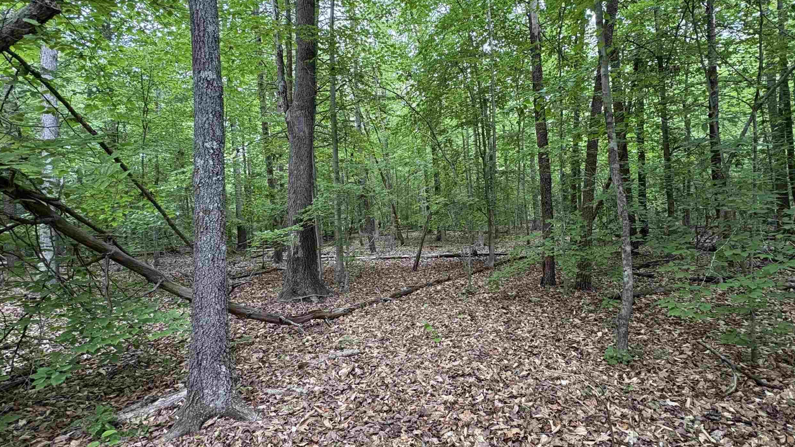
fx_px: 401
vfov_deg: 58.3
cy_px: 205
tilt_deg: +2.6
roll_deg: +4.6
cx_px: 427
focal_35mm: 19
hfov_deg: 89.4
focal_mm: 2.22
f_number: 2.2
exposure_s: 1/89
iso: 200
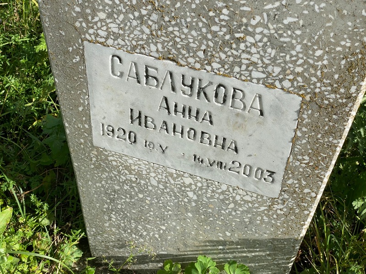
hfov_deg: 36.8
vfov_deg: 28.0
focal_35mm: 52
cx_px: 183
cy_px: 137
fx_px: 550
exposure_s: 1/959
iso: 20
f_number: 2
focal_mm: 6
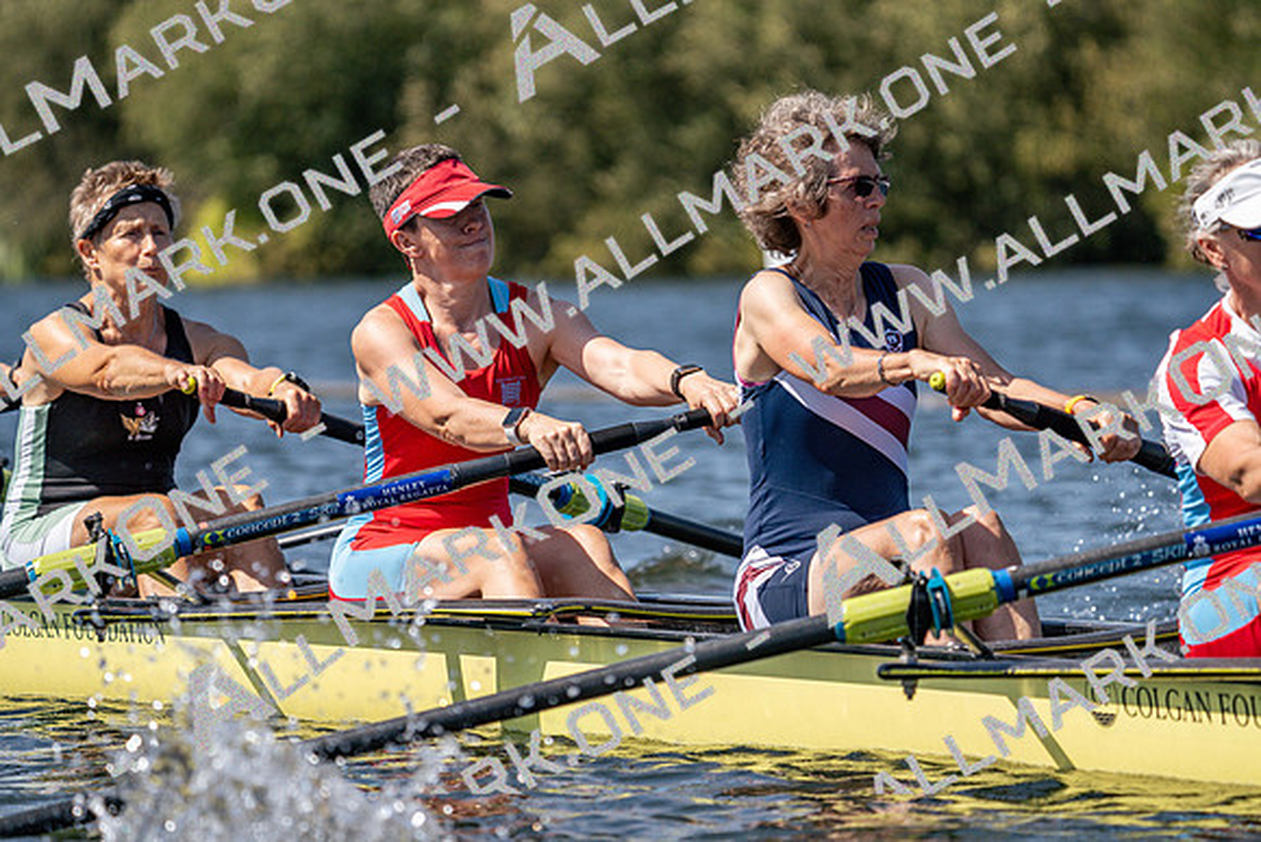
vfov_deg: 4.7
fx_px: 10265
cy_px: 421
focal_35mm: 293
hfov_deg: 7.0
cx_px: 630
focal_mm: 293
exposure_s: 1/2000
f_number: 5.6
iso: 250
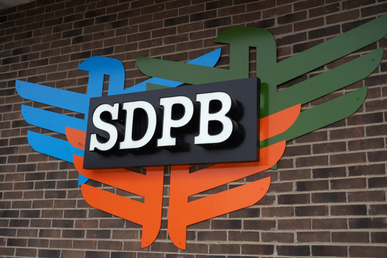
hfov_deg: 39.6
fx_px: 537
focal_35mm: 50
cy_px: 129
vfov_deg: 27.0
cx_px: 194
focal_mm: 50
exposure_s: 1/2500
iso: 500
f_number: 2.8
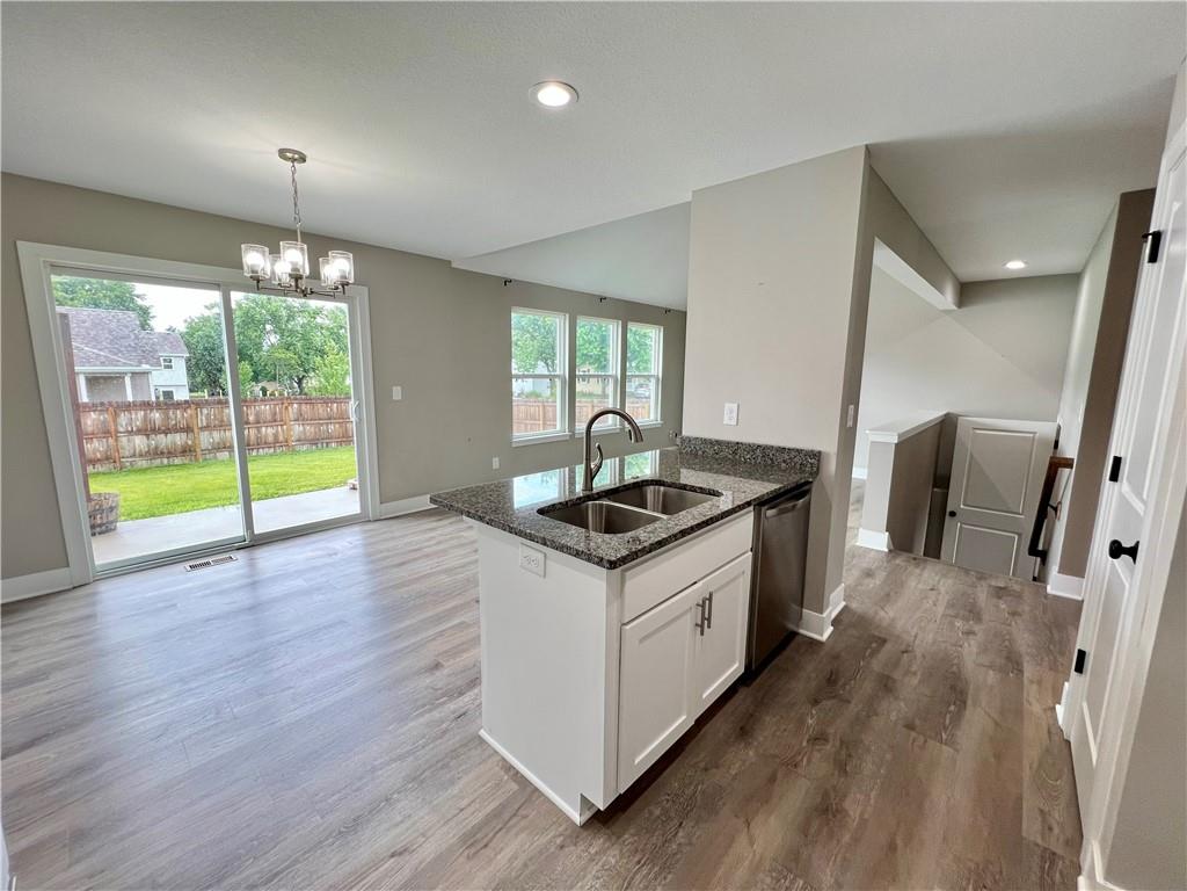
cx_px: 594
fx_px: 446
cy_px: 446
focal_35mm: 13
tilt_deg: -9.1
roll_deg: -1.0
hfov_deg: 106.2
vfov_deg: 89.9
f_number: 1.8
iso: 125
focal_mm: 1.57
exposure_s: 1/120
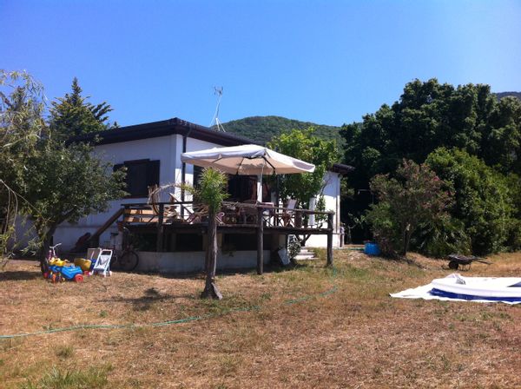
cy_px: 194
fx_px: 526
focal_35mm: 35
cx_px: 260
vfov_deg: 40.6
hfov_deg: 52.7
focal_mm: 3.85
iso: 80
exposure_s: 1/1005
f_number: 2.8
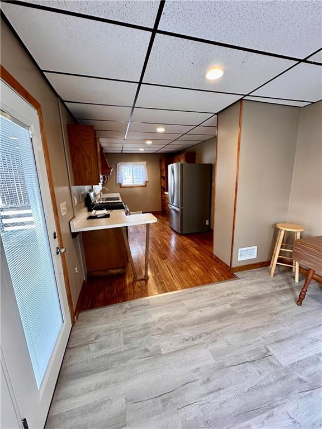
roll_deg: +1.0
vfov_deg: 102.1
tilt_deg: -14.0
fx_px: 174
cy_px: 214
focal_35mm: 14
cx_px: 161
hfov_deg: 85.7
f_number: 2.2
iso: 200
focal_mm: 2.22
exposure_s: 1/60
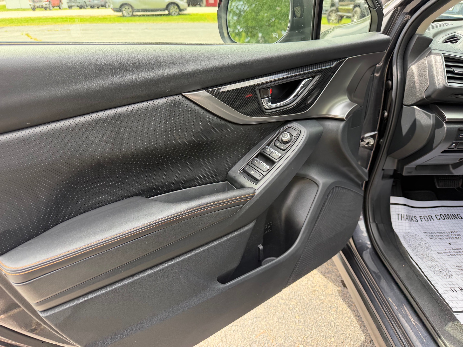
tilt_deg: -26.1
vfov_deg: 56.8
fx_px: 321
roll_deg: -0.8
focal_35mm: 24
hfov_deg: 71.6
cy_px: 174
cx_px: 232
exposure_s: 1/389
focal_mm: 6.76
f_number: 1.78
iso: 100
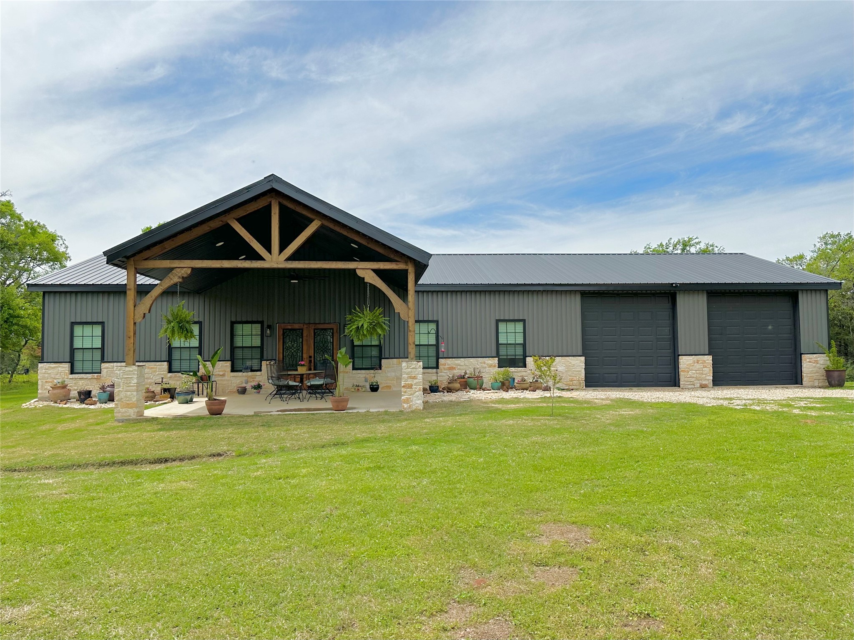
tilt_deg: +3.8
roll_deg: +0.3
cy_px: 320
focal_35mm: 24
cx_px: 427
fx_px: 592
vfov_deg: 56.8
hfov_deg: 71.6
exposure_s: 1/6623
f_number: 1.78
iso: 80
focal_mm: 6.86
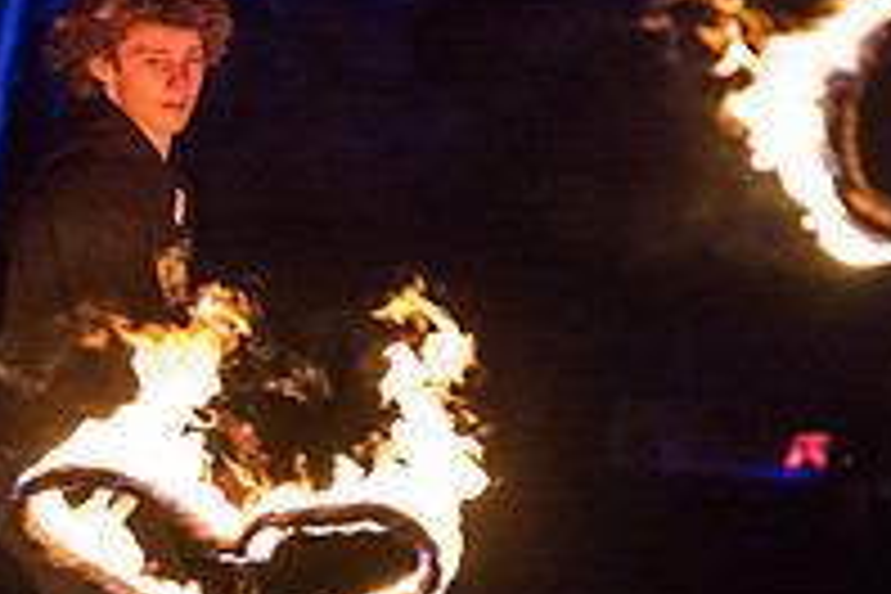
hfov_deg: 6.7
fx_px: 7598
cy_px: 484
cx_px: 207
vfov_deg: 4.5
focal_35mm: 307
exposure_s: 1/125
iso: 3600
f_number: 4
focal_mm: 105
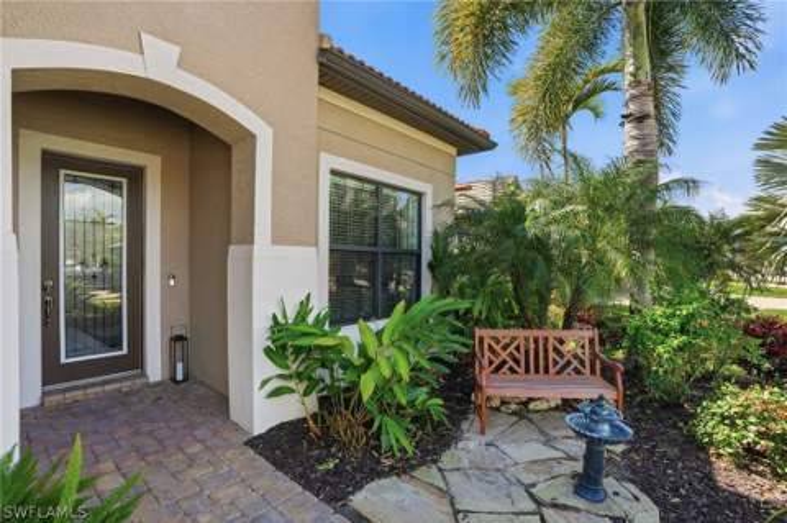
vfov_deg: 73.6
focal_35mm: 16
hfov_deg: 96.8
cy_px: 262
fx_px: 349
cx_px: 394
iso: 400
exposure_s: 1/800
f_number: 9
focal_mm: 16
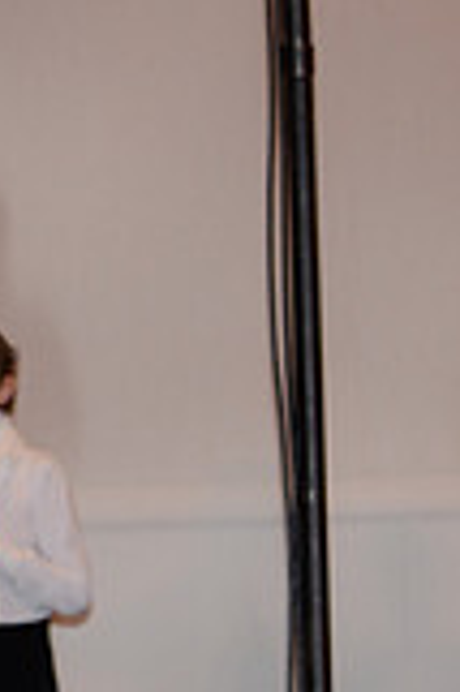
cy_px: 989
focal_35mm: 433
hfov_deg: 3.2
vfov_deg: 4.7
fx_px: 8316
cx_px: 707
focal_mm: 120
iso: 1250
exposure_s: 1/200
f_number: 5.6
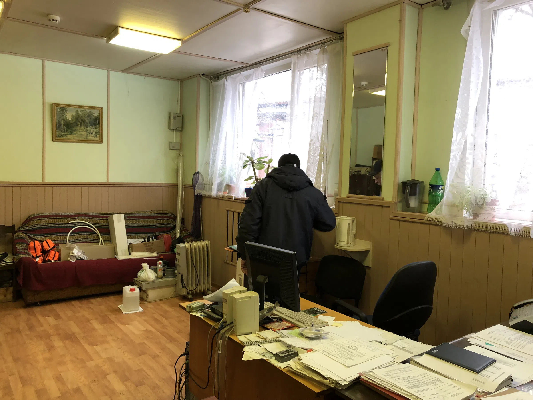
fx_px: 431
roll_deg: -2.1
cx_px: 266
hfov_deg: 63.4
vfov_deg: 49.7
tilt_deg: -3.9
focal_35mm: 28
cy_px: 200
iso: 40
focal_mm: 4
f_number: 1.8
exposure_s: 1/17
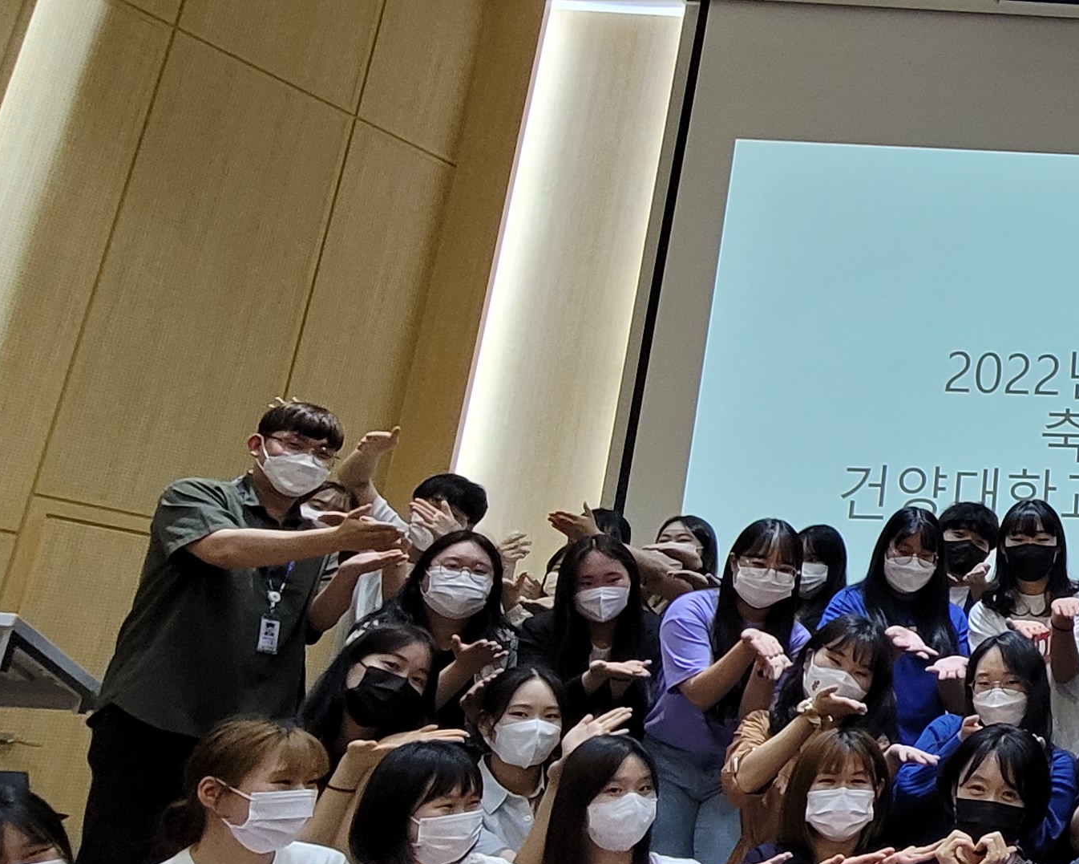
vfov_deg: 39.2
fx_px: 1214
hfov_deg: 37.5
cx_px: 1266
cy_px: 430
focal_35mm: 38
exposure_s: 1/60
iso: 400
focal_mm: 2.2
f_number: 2.2
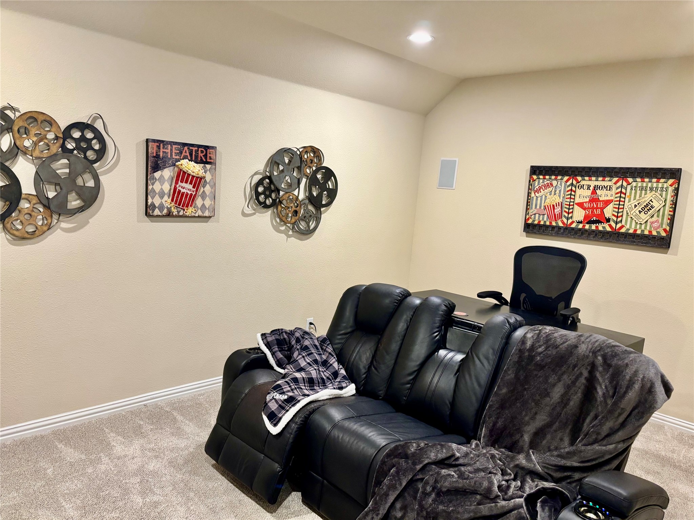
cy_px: 260
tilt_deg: -7.6
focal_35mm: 26
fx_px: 521
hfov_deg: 67.3
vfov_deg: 53.1
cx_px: 347
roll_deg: -4.3
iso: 320
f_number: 1.6
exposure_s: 1/60
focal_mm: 5.96
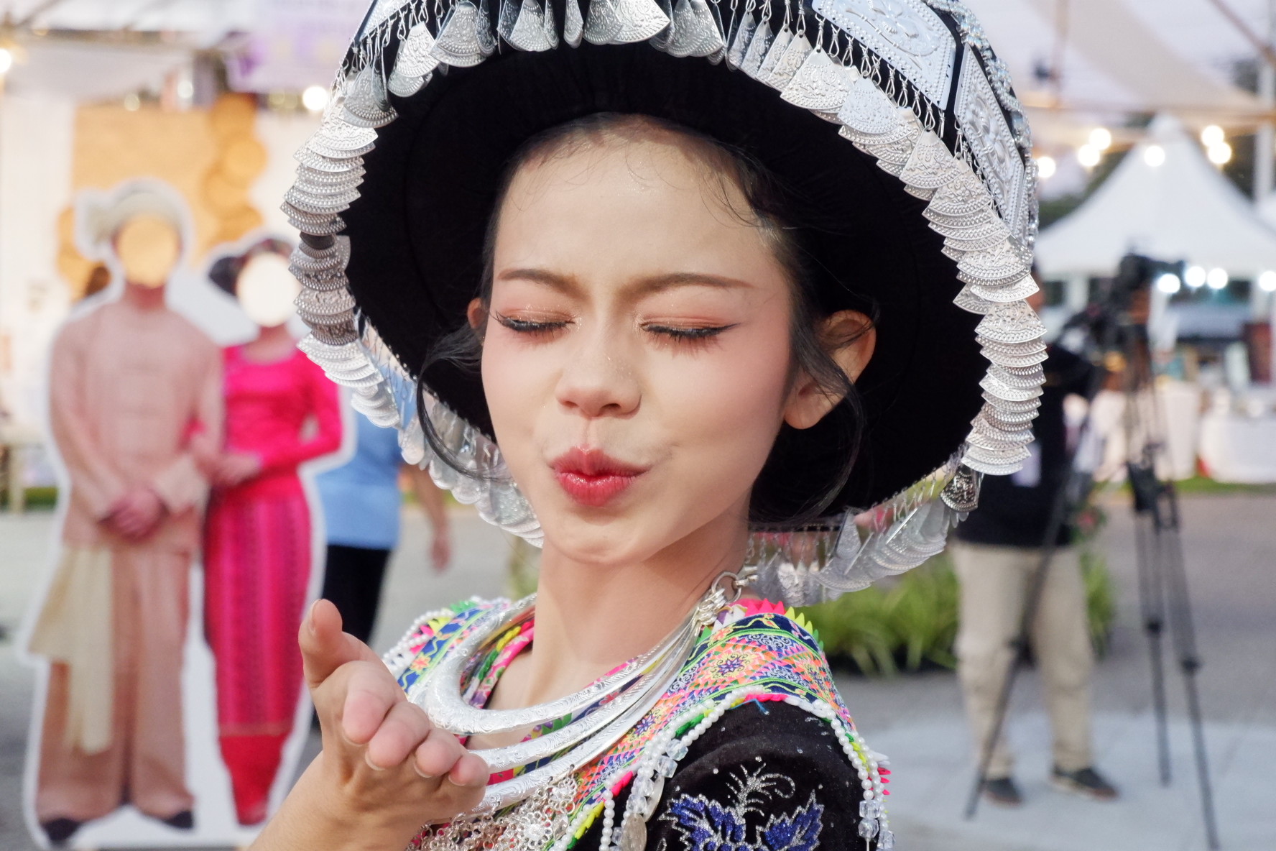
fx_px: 2020
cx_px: 638
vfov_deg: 23.8
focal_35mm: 57
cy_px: 426
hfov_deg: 35.1
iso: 5000
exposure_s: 1/140
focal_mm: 38.5
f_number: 5.2
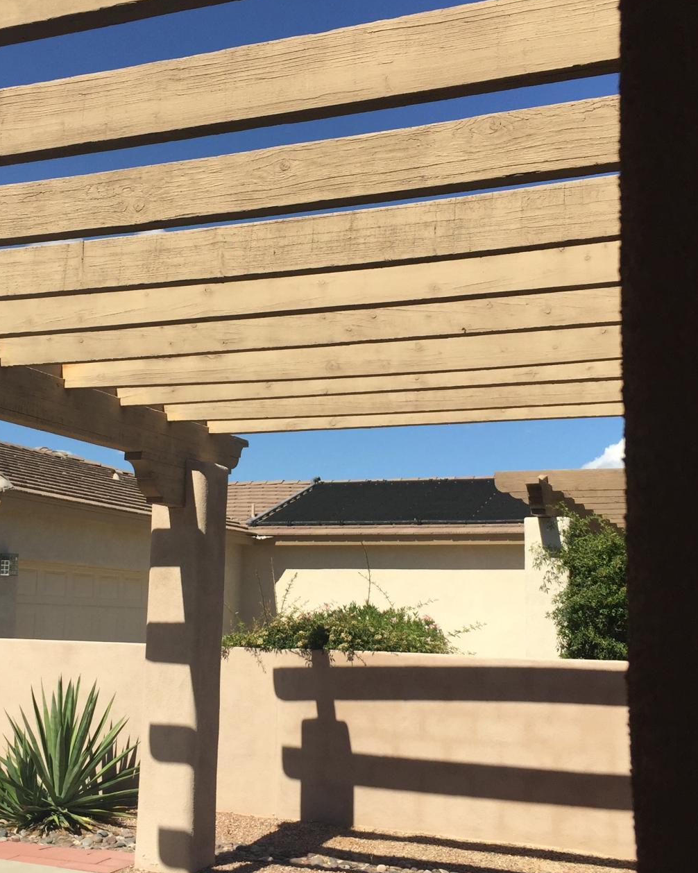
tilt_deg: +7.6
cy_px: 452
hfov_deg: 33.2
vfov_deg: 41.2
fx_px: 1162
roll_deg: -1.4
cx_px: 250
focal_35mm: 45
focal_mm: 4.15
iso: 32
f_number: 2.2
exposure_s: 1/2639
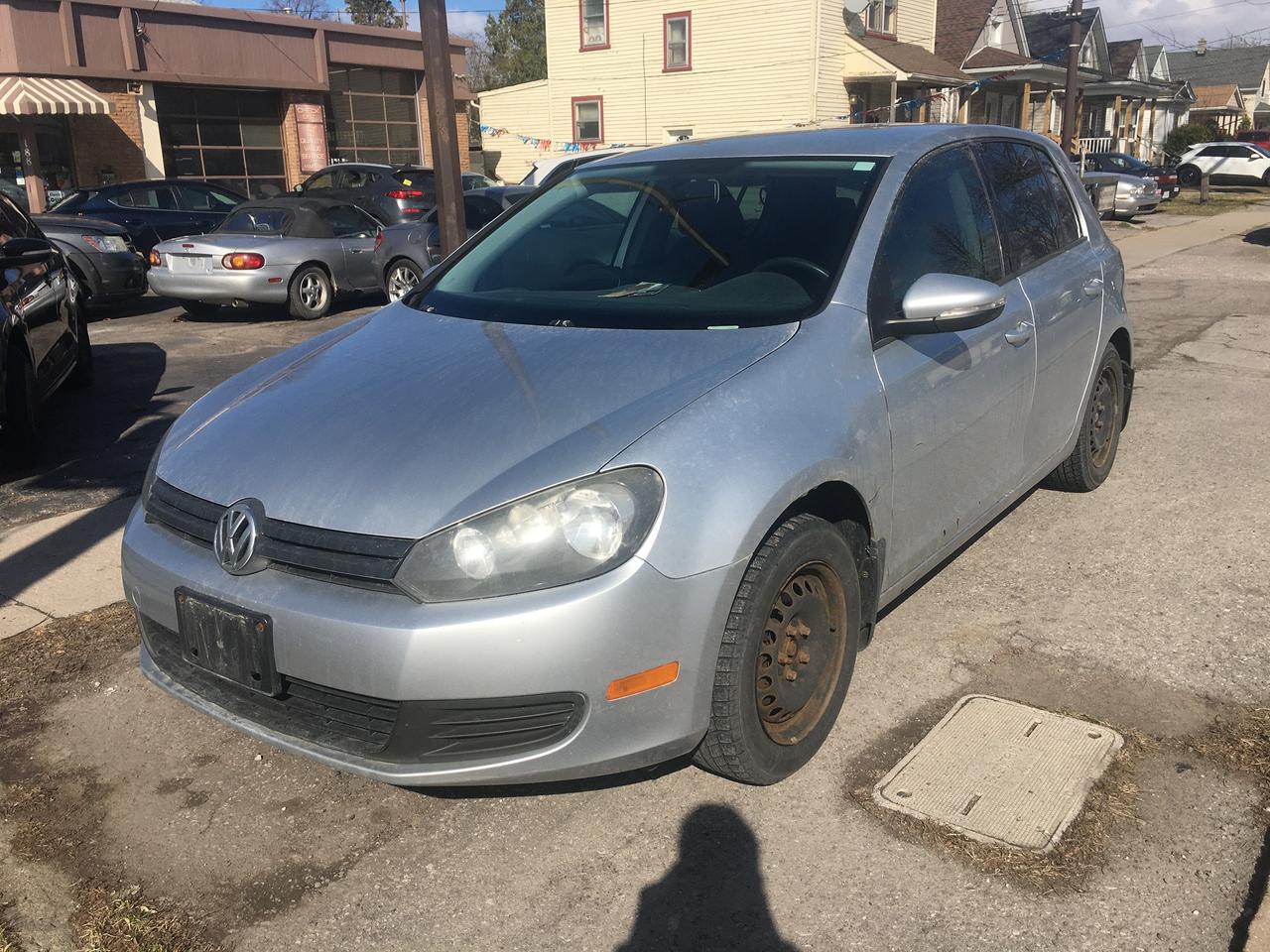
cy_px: 476
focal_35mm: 29
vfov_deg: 48.2
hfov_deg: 61.7
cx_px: 635
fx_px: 1064
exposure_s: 1/2137
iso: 25
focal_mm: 4.15
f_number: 2.2
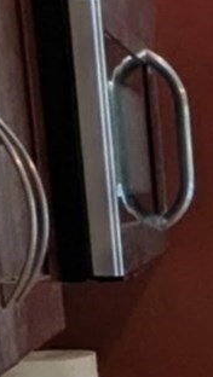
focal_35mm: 100
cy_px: 337
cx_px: 817
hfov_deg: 8.1
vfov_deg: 20.9
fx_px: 1002
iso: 73
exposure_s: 1/30
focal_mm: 1.85
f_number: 2.2
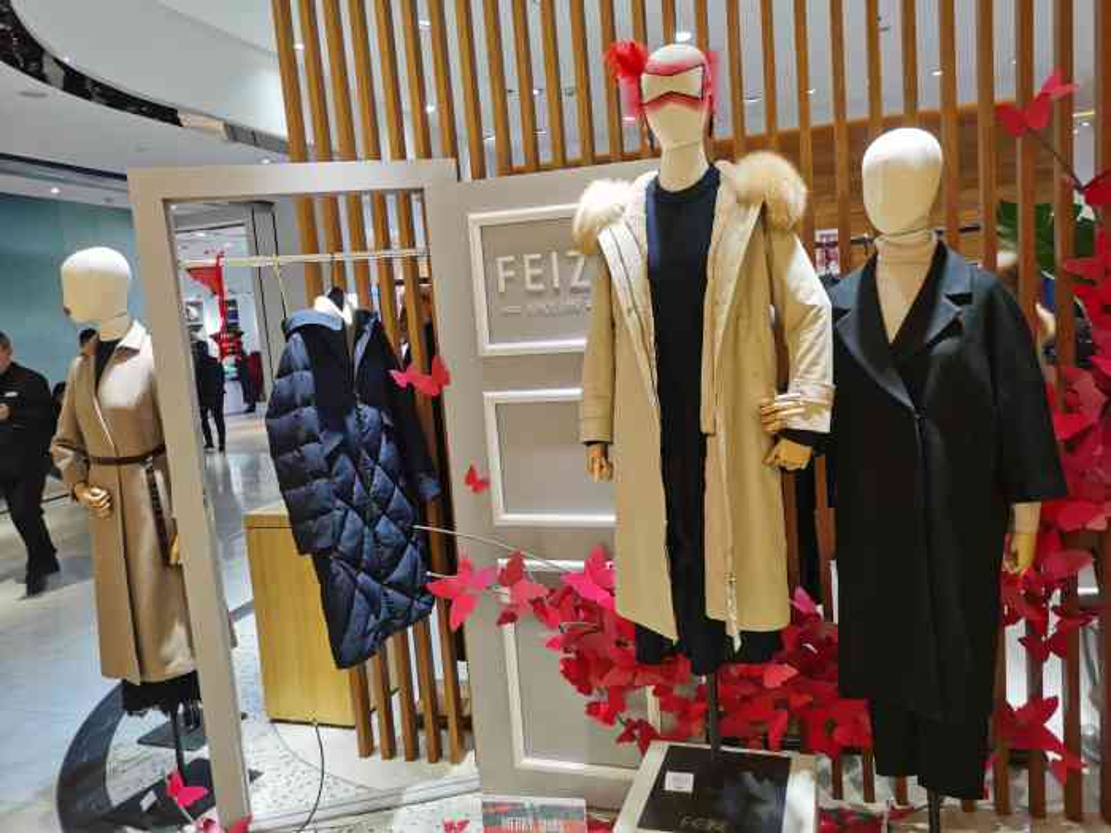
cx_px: 556
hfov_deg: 65.3
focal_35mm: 27
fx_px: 867
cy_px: 416
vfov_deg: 51.4
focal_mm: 5.58
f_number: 1.8
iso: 50
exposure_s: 1/100
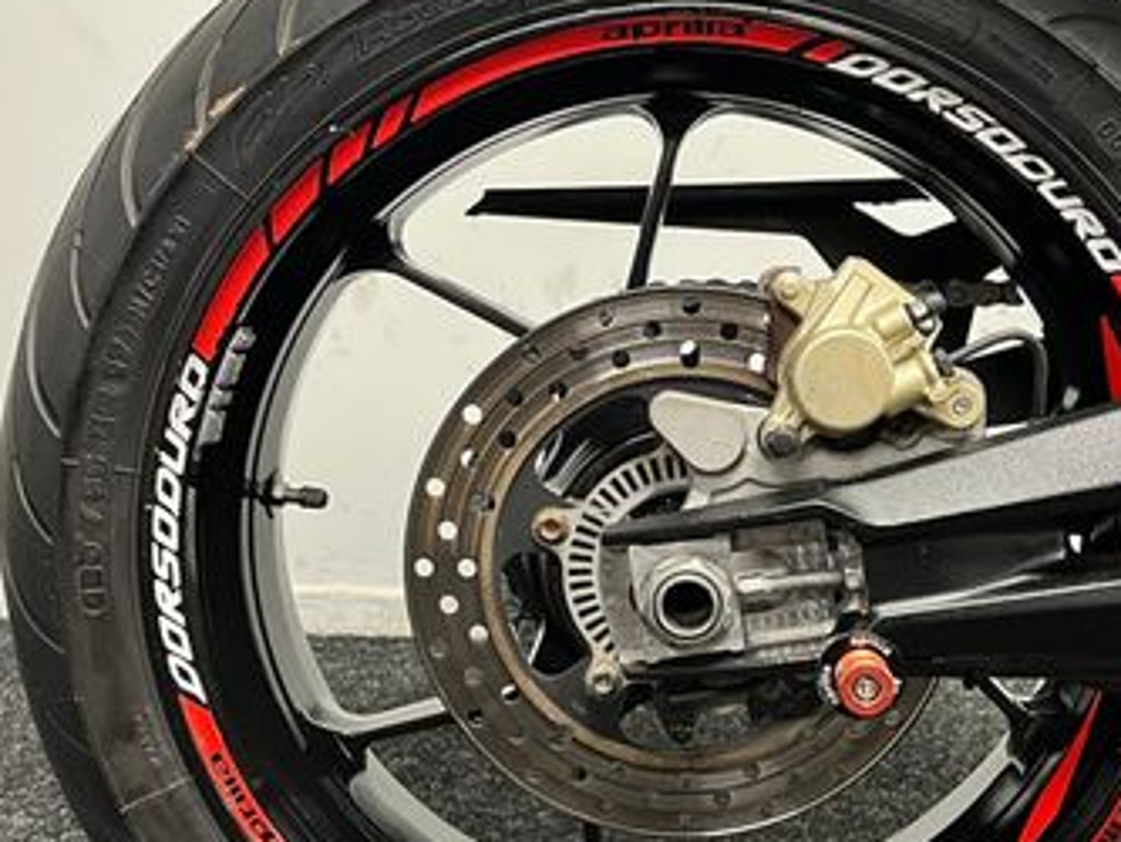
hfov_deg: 38.0
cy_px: 546
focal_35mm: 50
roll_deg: -1.6
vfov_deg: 29.0
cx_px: 680
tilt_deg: -14.9
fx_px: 1620
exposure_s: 1/50
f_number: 1.6
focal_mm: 5.1
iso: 320
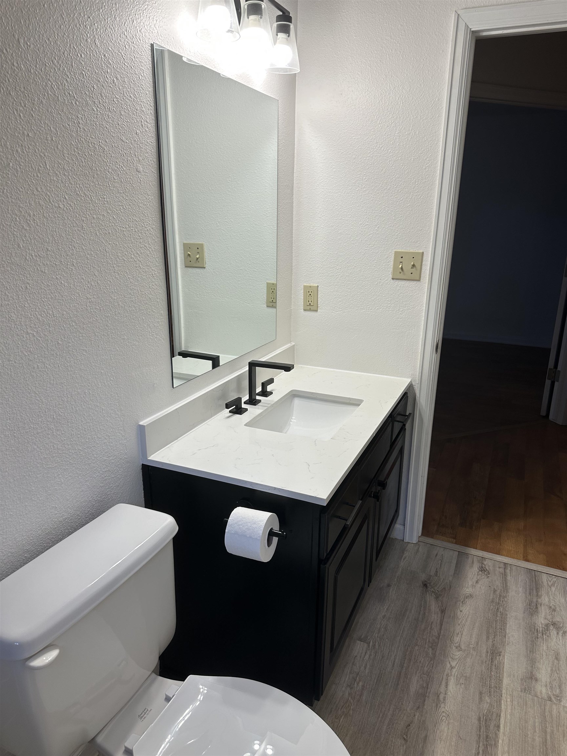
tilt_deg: -17.3
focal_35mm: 24
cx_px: 284
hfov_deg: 56.8
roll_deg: -1.6
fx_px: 524
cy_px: 378
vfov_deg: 71.6
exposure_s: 1/120
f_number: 1.78
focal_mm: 6.86
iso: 80
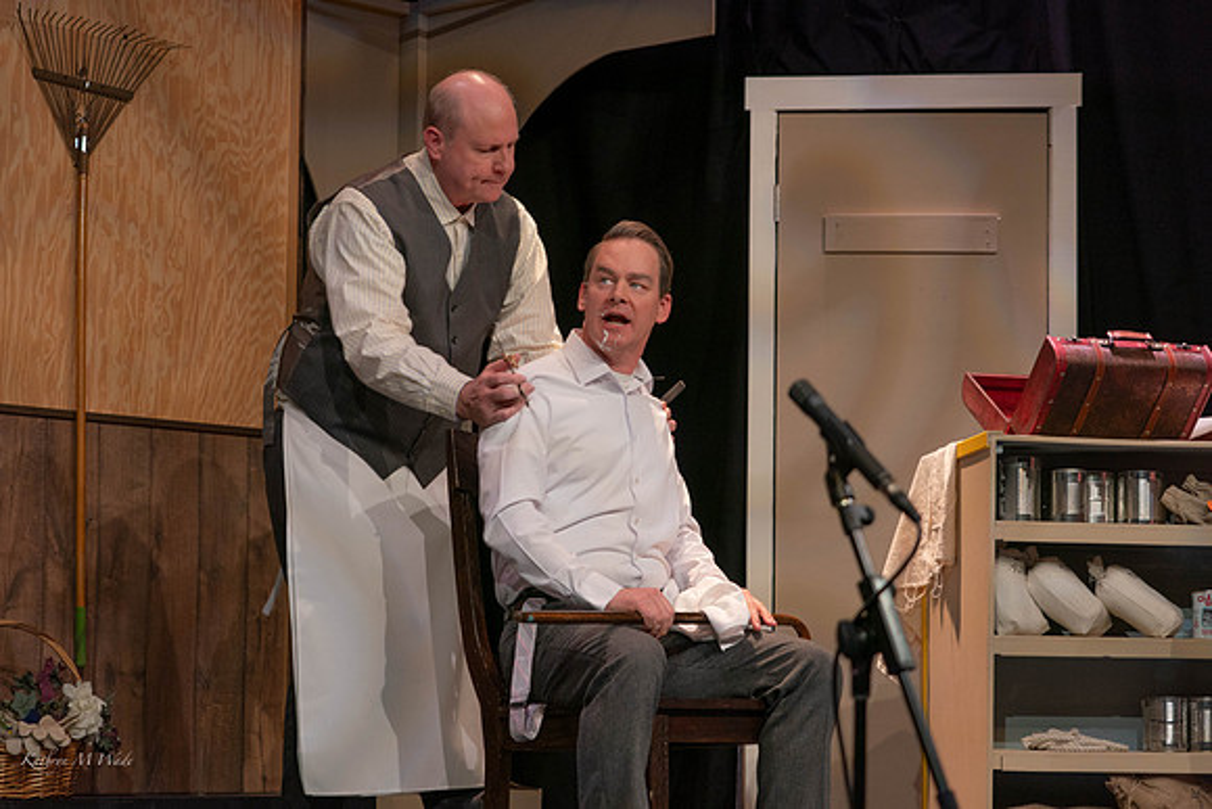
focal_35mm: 83
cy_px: 403
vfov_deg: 16.4
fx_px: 2809
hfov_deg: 24.3
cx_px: 582
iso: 640
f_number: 5.6
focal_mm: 78
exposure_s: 1/100
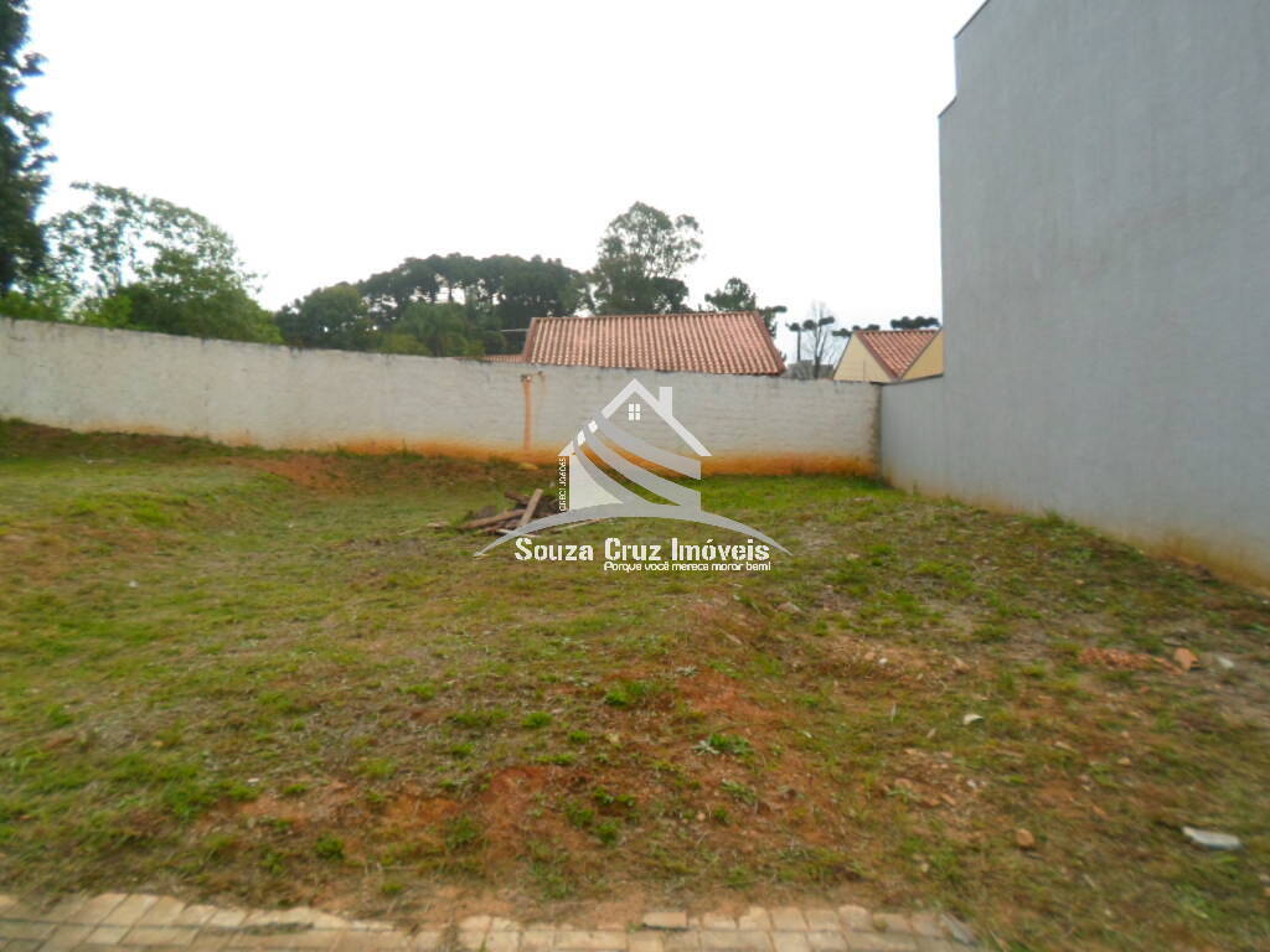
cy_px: 476
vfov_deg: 54.9
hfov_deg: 69.4
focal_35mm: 25
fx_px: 917
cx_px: 635
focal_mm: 4.5
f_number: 2.5
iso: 80
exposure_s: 1/1000
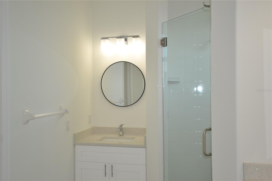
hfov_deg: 57.2
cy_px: 90
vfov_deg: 40.0
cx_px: 136
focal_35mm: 33
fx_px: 249
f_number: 4.5
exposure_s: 1/125
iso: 250
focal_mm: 22
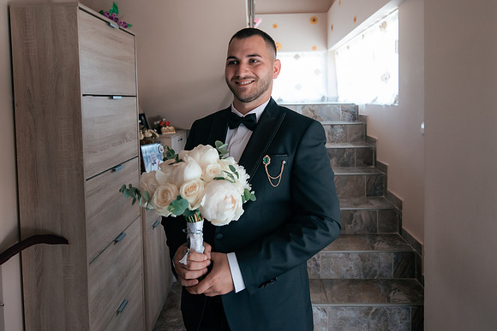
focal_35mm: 25
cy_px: 117
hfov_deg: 72.5
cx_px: 254
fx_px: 339
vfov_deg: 51.4
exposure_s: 1/500
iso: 1600
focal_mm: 19
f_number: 3.2
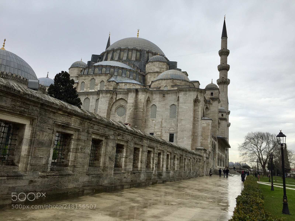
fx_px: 247
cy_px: 110
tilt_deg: +12.4
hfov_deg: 61.7
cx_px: 148
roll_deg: -5.1
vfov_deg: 48.2
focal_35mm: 29
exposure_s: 1/471
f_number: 2.2
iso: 32
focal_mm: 4.15
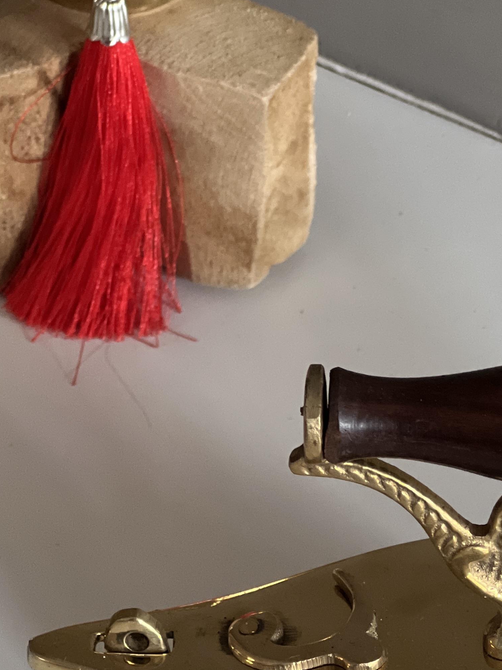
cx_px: 460
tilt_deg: -43.5
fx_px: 2997
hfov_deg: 9.5
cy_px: 652
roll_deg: -5.5
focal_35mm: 155
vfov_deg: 12.6
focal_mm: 9
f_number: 2.8
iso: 400
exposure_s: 1/35
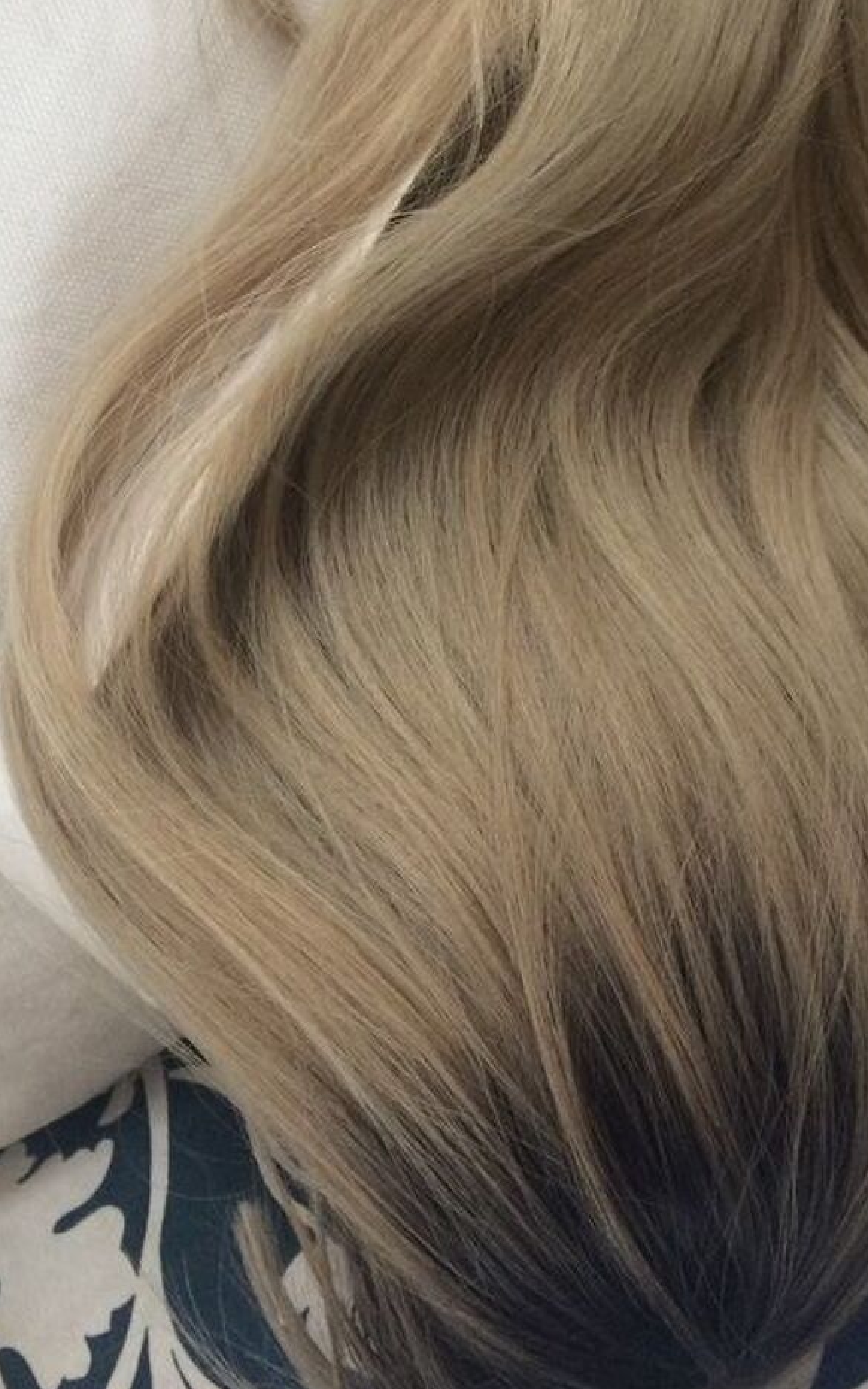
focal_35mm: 44
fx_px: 1665
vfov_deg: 44.5
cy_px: 441
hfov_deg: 29.1
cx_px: 339
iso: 200
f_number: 2.2
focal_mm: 4.15
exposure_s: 1/33
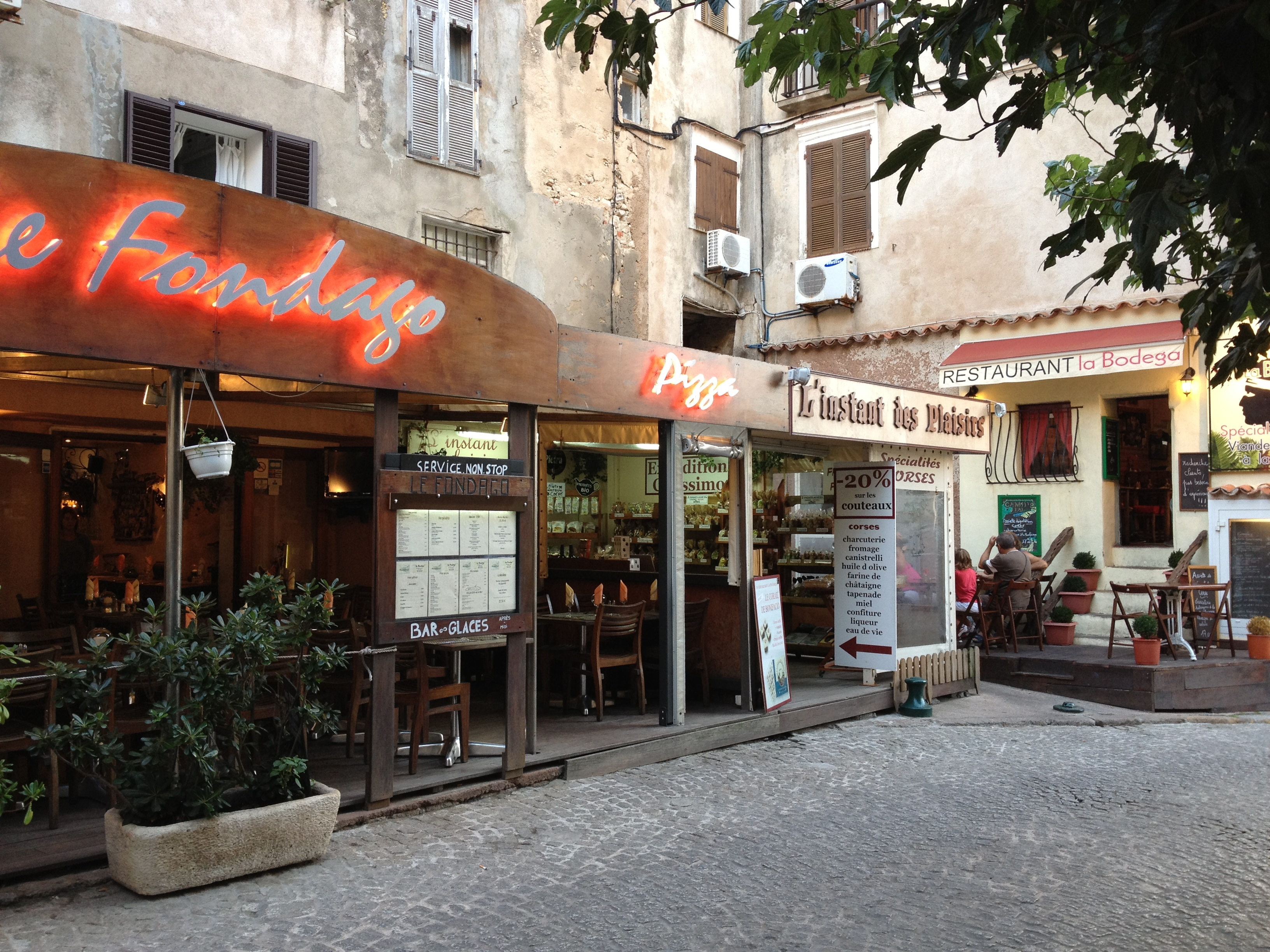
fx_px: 1284
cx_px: 635
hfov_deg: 52.6
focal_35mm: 35
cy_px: 476
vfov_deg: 40.7
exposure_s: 1/30
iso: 64
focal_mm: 4.28
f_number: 2.4
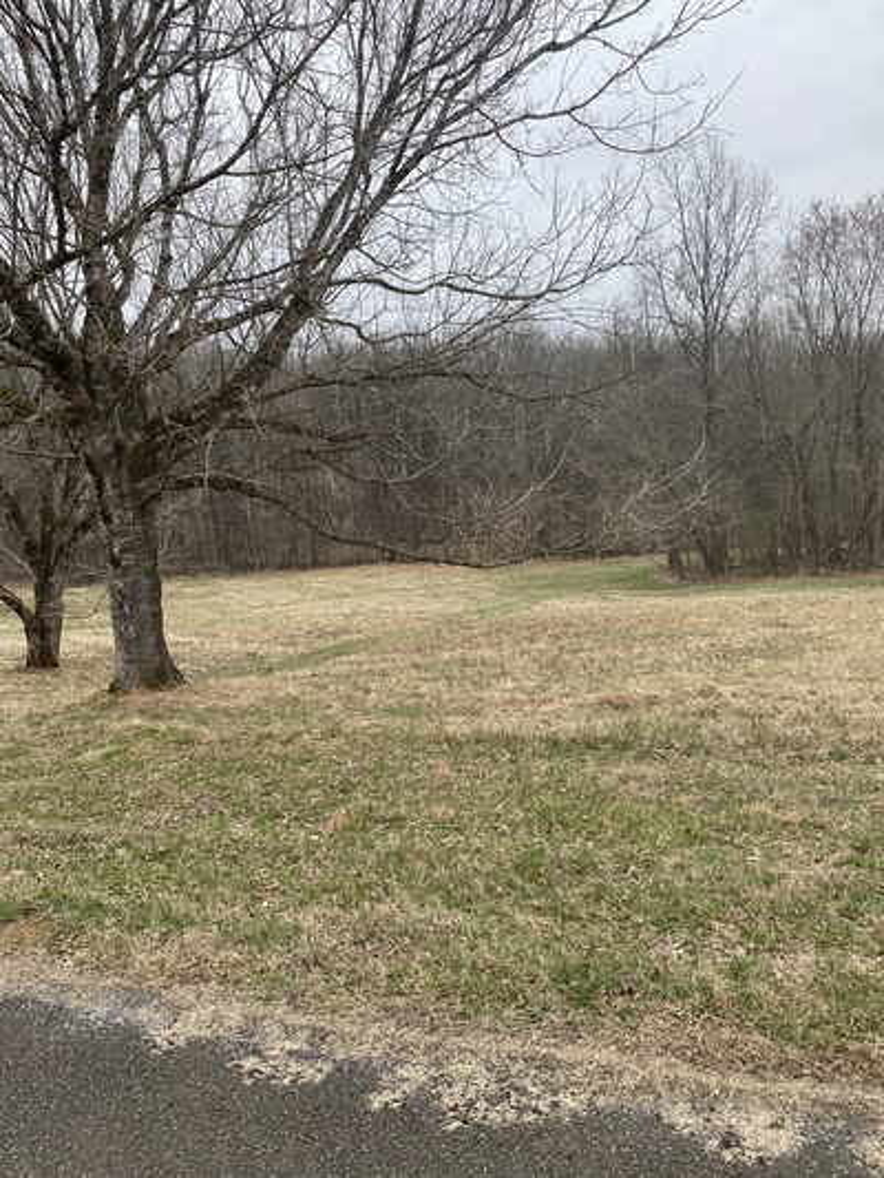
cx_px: 442
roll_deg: +6.2
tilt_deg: -7.6
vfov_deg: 67.3
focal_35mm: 26
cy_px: 589
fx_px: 885
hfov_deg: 53.1
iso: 32
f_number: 1.8
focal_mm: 4.25
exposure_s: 1/195
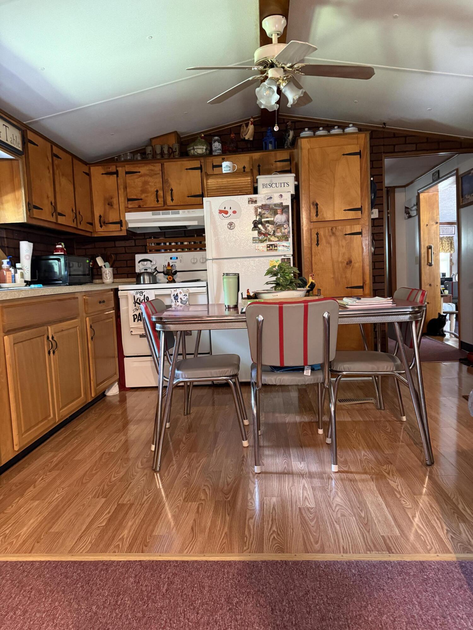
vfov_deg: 71.6
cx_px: 236
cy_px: 315
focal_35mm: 24
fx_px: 437
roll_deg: +1.3
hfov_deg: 56.8
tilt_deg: -6.0
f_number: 1.78
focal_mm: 6.76
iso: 800
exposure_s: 1/40
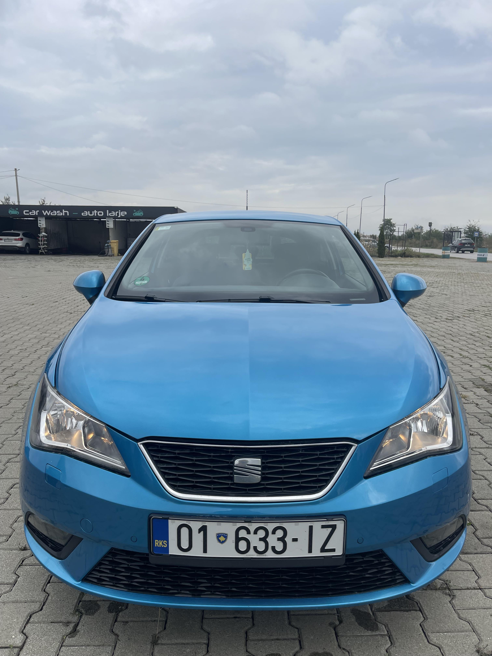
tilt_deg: -9.6
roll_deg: -0.4
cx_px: 246
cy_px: 328
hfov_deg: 54.9
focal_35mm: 25
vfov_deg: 69.4
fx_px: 474
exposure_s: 1/3257
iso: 32
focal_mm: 5.1
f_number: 1.6
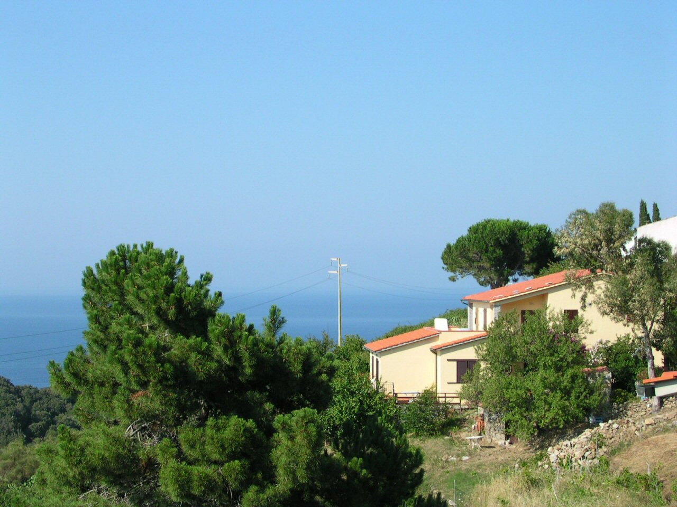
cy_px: 254
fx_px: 1330
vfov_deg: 21.6
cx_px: 338
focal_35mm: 68
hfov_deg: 28.6
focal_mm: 10.4
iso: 100
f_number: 3.7
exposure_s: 1/536
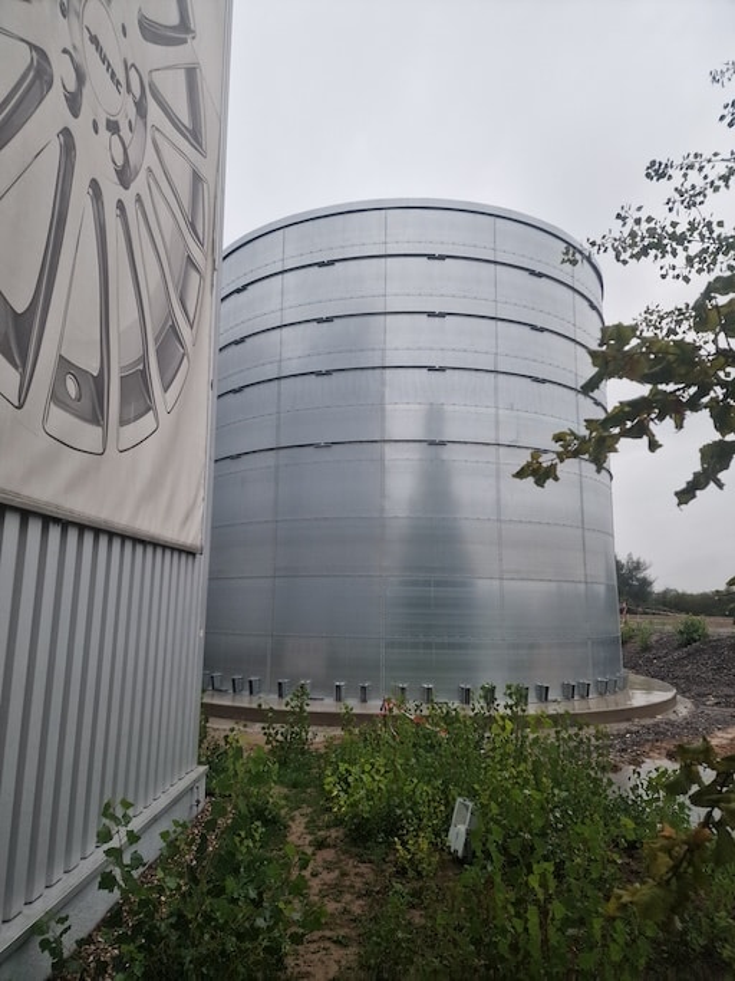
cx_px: 368
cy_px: 490
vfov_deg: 73.9
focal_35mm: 23
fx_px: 651
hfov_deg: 58.9
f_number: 1.8
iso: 50
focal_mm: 6.4
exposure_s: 1/120
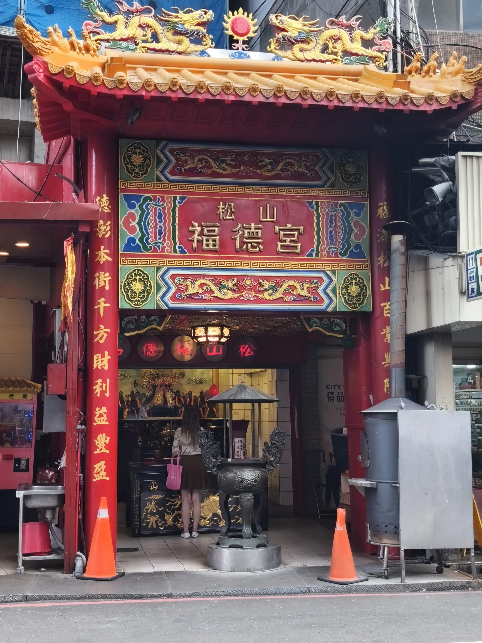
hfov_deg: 31.5
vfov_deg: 41.2
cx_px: 241
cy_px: 322
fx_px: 854
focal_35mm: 46
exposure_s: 1/120
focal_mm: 6.18
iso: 80
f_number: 1.65
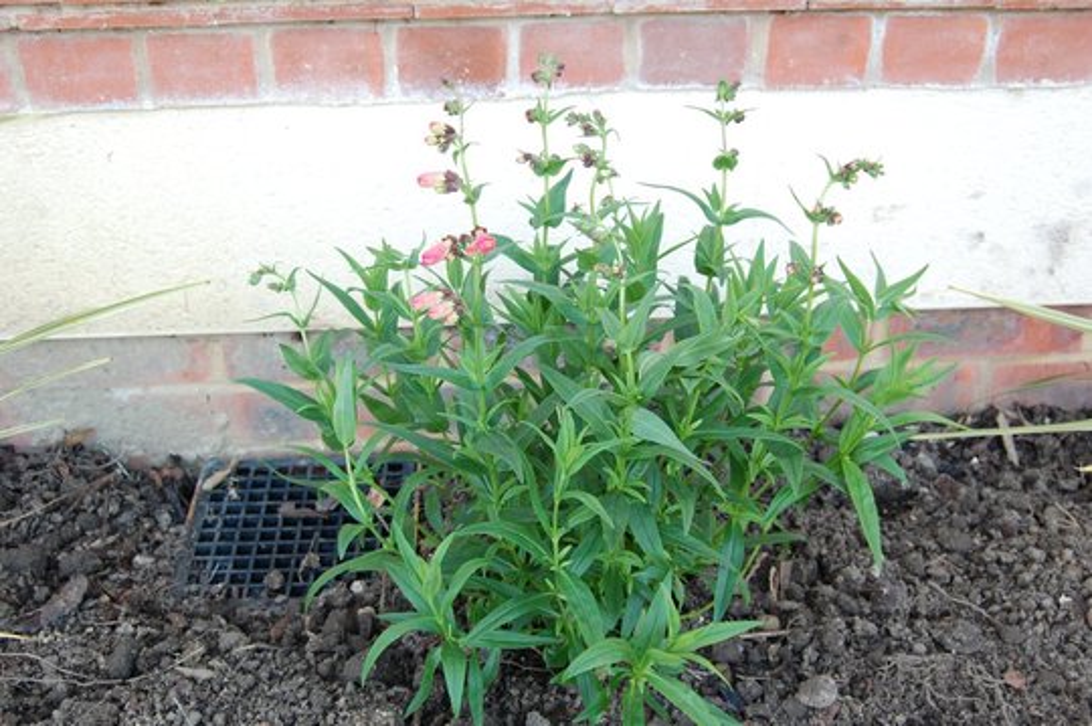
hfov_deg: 49.6
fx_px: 1182
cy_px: 363
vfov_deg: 34.1
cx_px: 546
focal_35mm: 39
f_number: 8
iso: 400
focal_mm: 26
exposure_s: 1/60
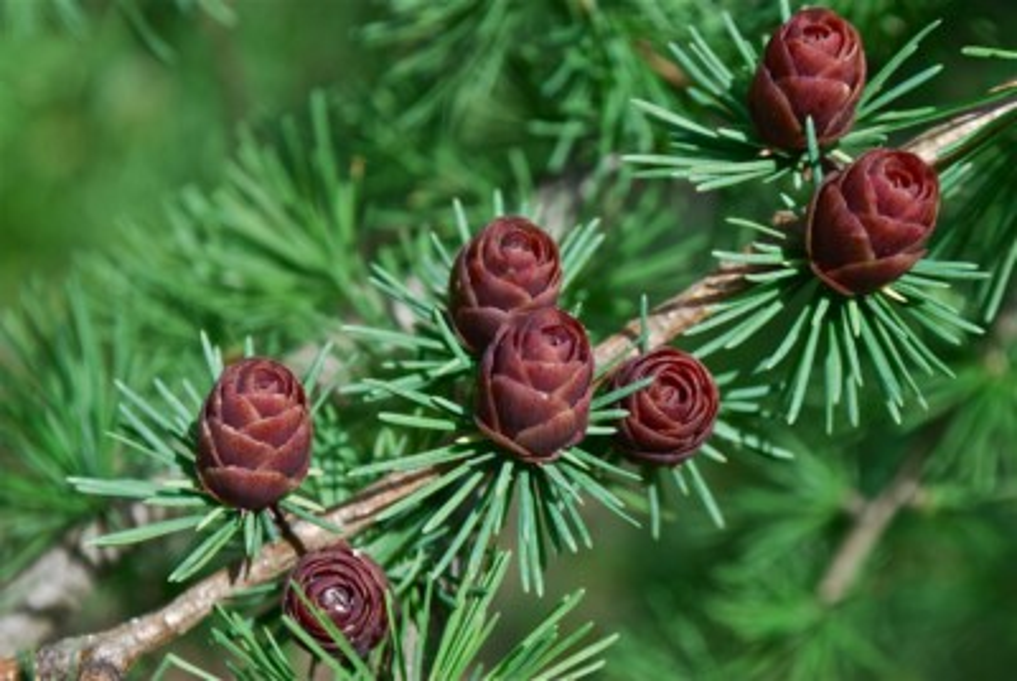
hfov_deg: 24.6
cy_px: 340
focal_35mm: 82
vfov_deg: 16.6
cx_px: 508
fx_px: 2334
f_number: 8
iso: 100
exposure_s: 1/100
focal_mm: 55
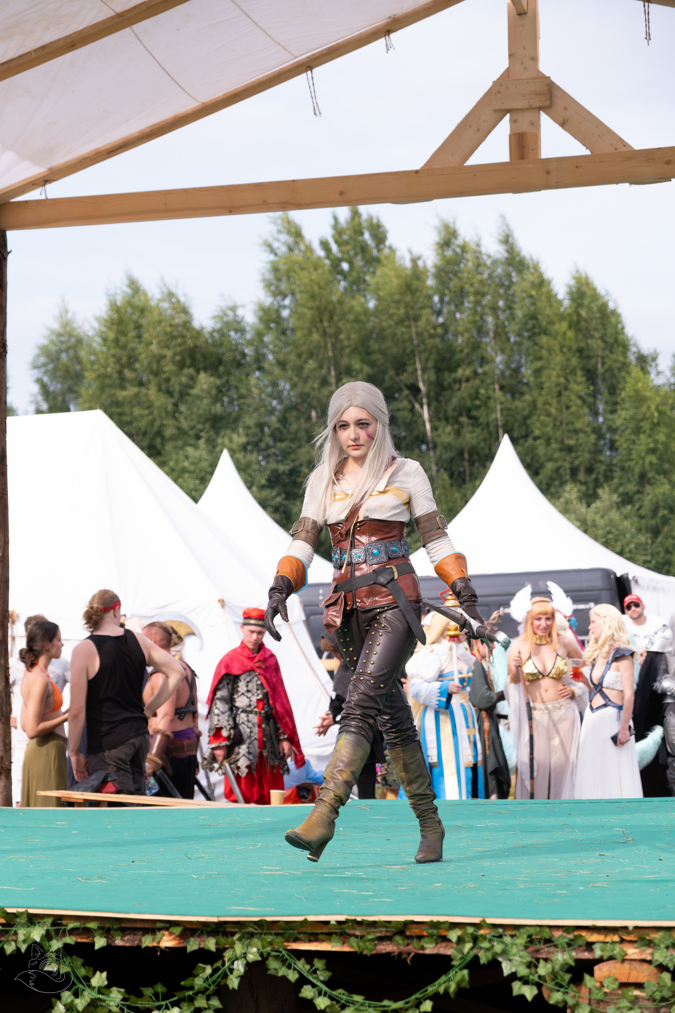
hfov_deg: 16.5
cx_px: 338
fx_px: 2334
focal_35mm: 83
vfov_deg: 24.5
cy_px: 506
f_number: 3.6
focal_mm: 55
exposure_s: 1/1000
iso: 200
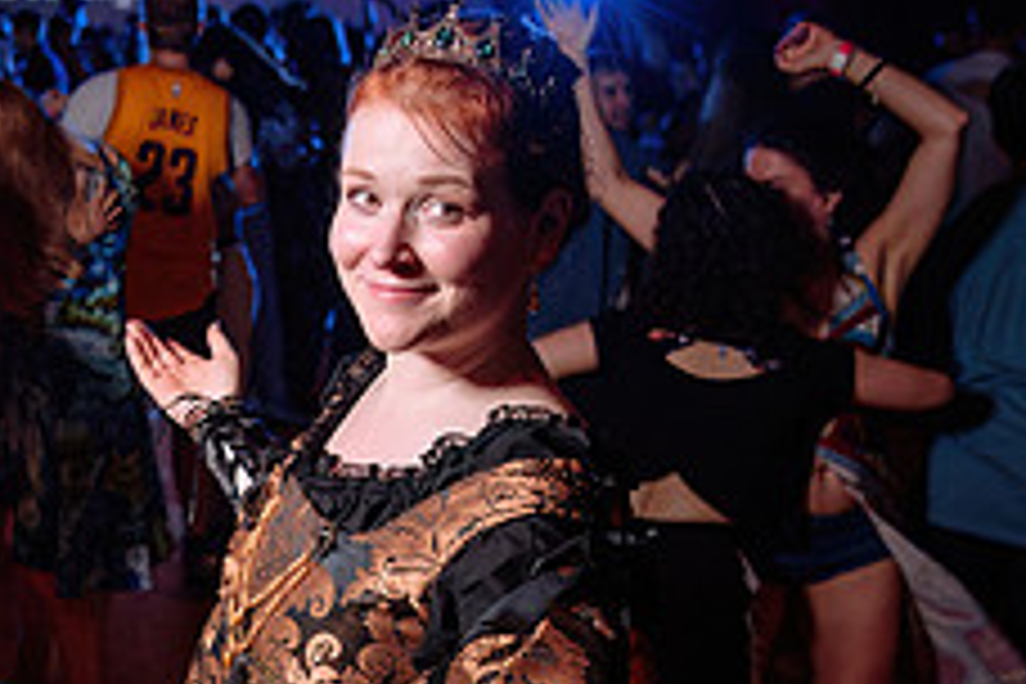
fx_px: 2365
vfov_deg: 16.4
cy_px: 494
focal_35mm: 83
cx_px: 54
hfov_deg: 23.6
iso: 800
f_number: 3.5
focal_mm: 30
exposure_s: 1/50
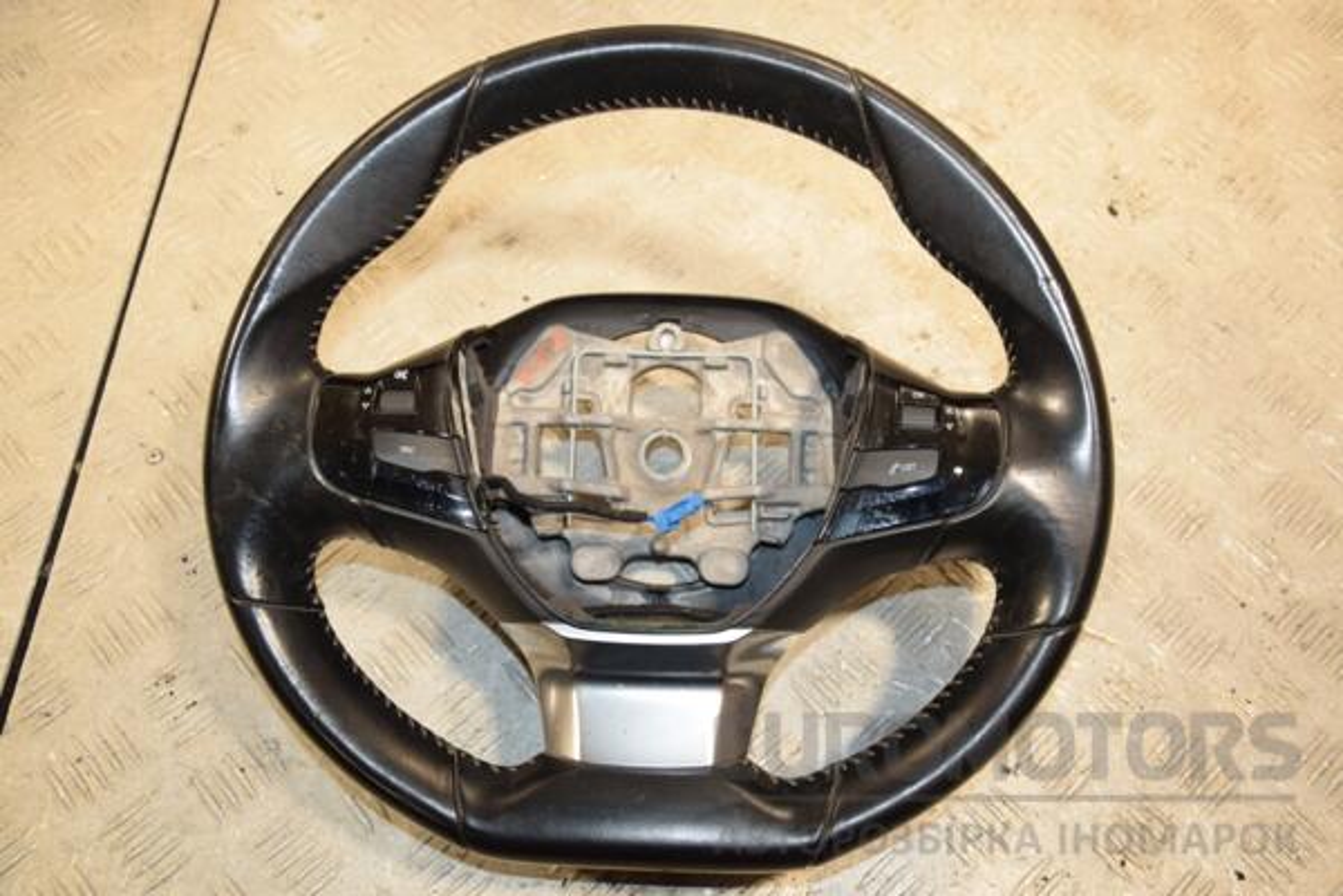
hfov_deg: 53.1
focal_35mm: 36
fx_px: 1343
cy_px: 448
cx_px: 672
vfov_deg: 36.9
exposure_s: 1/160
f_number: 5
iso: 800
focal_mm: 24
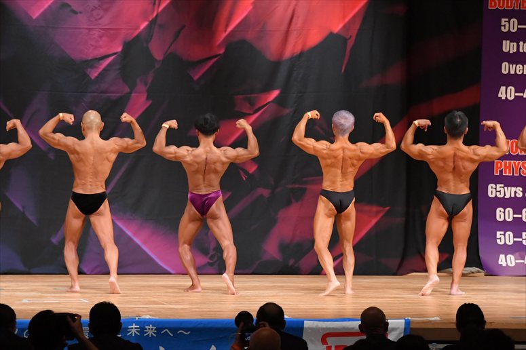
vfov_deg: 7.3
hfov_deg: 11.0
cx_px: 263
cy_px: 175
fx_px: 2731
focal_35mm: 187
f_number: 5.6
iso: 5600
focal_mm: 125
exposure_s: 1/400
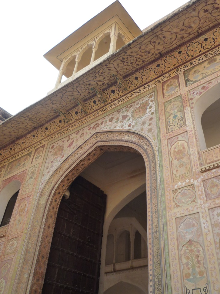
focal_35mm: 31
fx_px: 263
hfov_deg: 45.3
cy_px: 125
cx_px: 126
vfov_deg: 58.1
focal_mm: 4.4
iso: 160
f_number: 3.2
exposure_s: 1/500
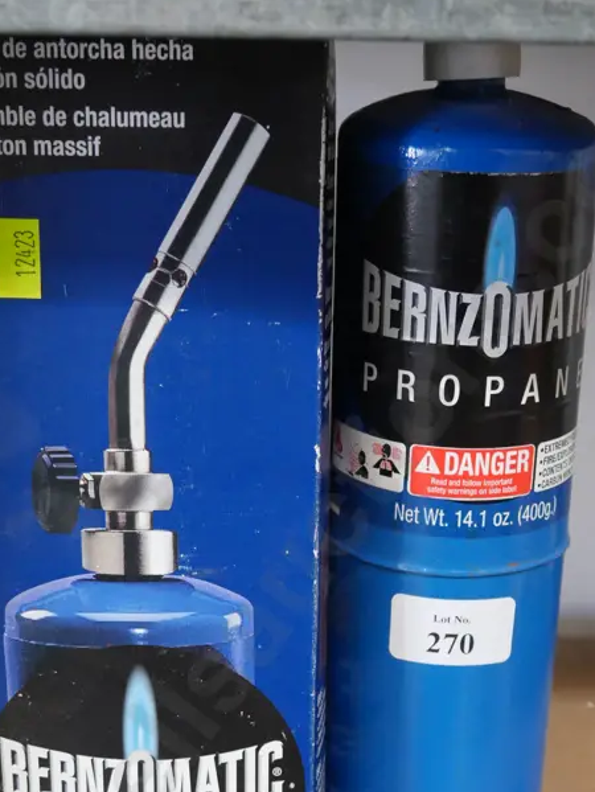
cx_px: 302
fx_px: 1488
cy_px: 569
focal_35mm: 65
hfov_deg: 22.6
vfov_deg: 29.5
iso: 1000
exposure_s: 1/60
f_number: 4.1
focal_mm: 19
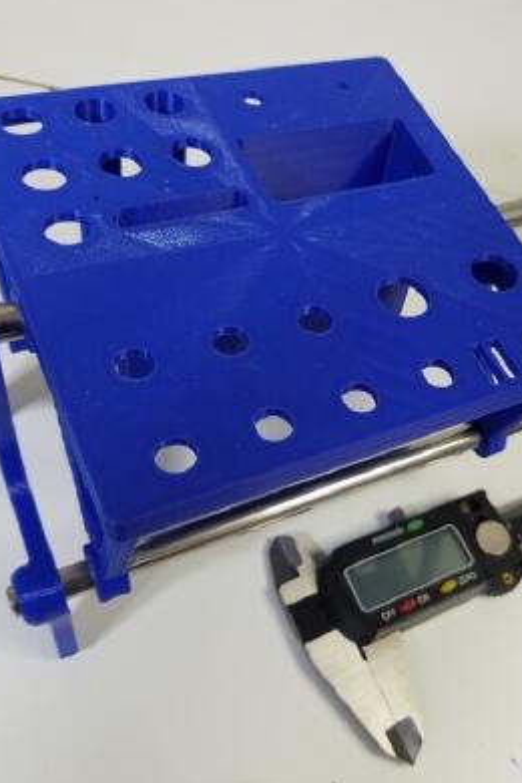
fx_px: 805
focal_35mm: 37
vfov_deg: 51.9
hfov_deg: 34.4
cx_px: 447
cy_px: 389
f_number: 1.7
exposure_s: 1/60
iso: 80
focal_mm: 4.2
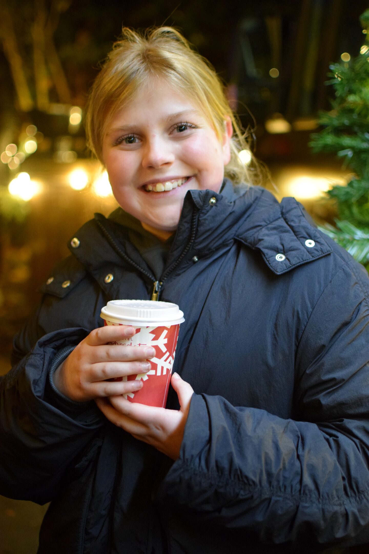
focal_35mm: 52
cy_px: 277
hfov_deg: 25.8
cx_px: 184
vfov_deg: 37.9
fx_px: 807
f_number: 2
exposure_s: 1/80
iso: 3200
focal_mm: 35
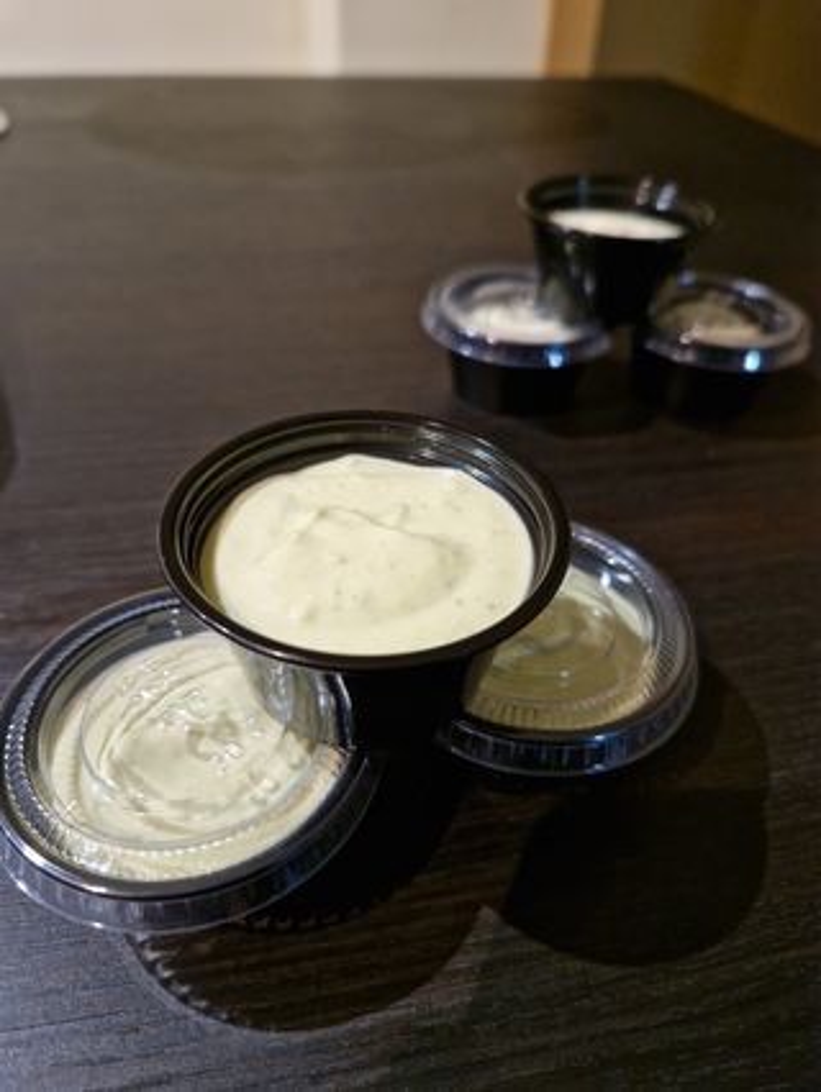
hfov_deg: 58.9
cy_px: 546
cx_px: 410
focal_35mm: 23
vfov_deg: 73.9
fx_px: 727
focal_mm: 5.4
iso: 640
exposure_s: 1/50
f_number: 1.8
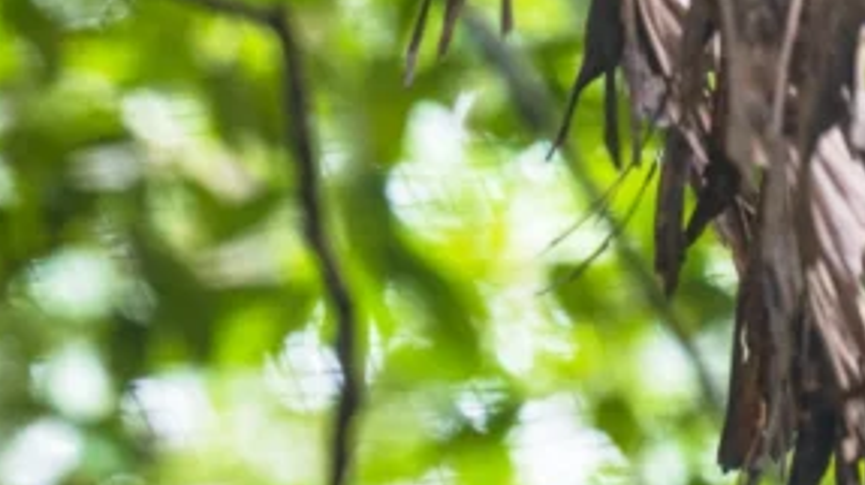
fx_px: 17122
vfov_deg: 1.6
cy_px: 612
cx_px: -407
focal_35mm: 747
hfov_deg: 2.9
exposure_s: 1/200
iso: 160
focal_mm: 200
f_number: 2.8
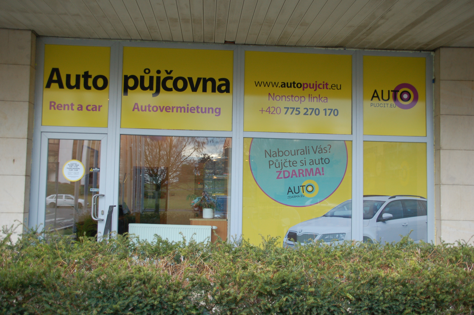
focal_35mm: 39
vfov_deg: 34.1
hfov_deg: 49.6
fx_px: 513
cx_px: 237
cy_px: 158
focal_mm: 26
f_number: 5
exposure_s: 1/100
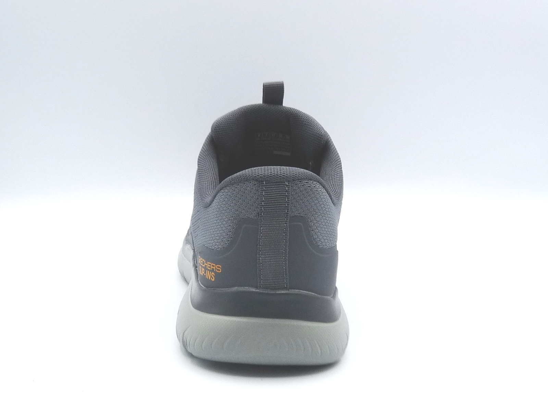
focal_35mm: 52
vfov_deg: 28.0
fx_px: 823
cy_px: 206
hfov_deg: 36.8
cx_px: 274
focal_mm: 5.3
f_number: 4.5
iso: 100
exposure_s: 1/200
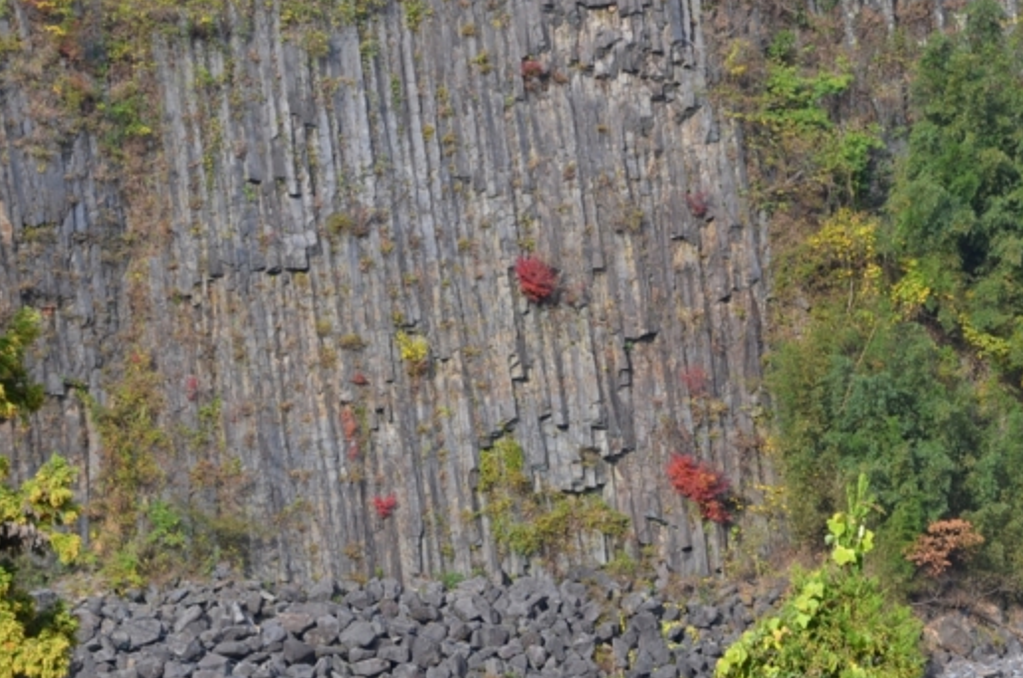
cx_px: 517
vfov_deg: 8.0
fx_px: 4822
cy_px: 328
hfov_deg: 12.1
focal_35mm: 170
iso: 160
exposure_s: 1/250
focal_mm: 92
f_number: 8
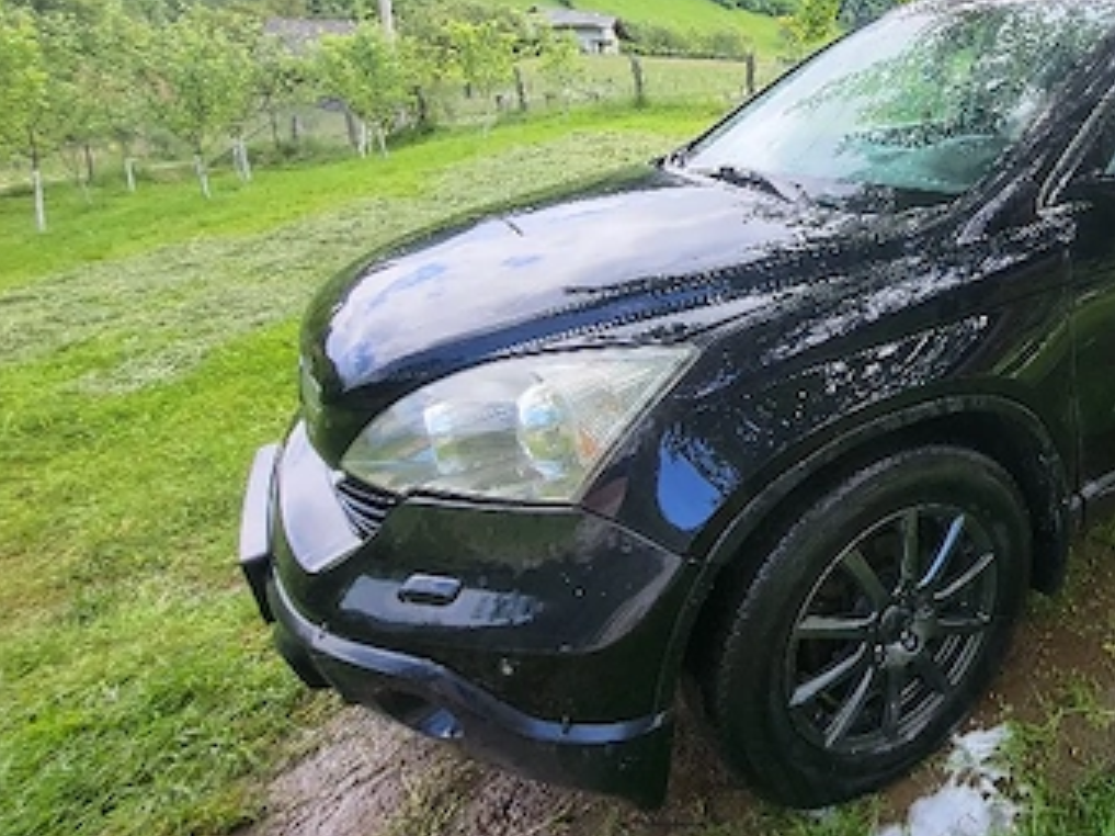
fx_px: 741
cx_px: 957
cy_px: 283
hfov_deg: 64.3
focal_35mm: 23
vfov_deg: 57.6
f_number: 2.2
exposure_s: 1/143
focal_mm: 1.74
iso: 32
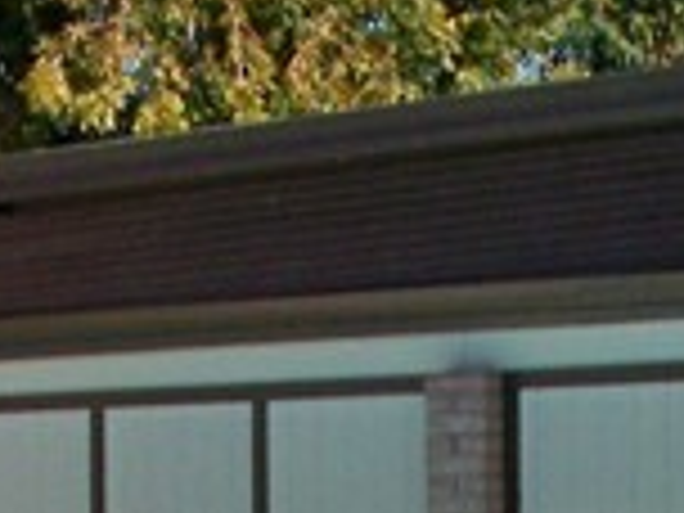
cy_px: 1048
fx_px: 4406
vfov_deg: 6.5
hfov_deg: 8.9
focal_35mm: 223
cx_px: 482
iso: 64
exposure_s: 1/800
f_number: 4
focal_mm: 5.85
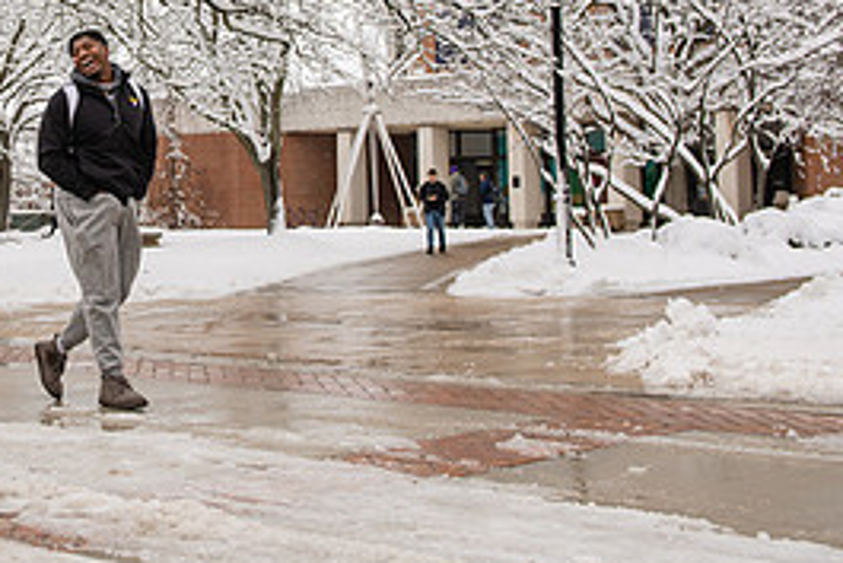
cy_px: 2
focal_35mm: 70
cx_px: 89
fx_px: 1640
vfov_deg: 19.0
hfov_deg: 27.8
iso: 160
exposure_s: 1/500
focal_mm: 32
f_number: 4
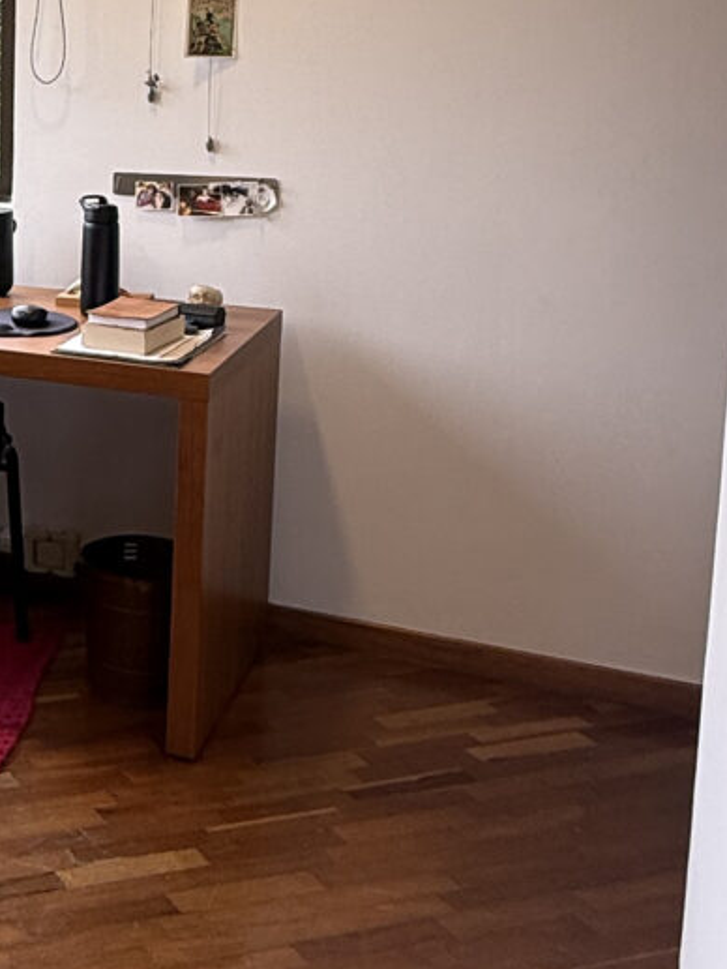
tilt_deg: -8.4
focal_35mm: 52
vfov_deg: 35.8
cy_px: 223
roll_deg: -0.3
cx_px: -227
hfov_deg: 24.4
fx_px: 1456
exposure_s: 1/99
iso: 80
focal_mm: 2.22
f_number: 2.2
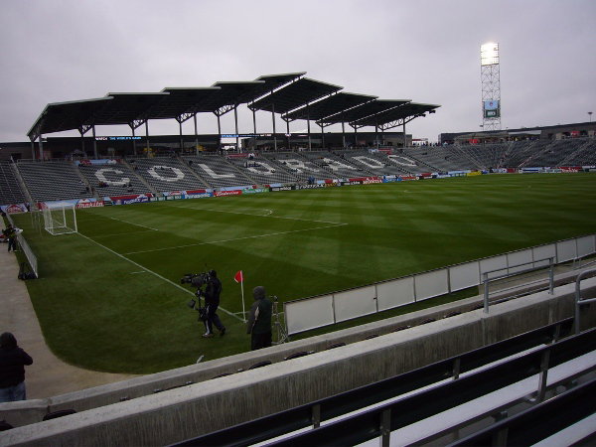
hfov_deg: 63.4
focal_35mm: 28
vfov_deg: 49.7
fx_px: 482
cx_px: 298
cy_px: 224
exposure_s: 1/500
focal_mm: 4.6
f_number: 2.8
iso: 80
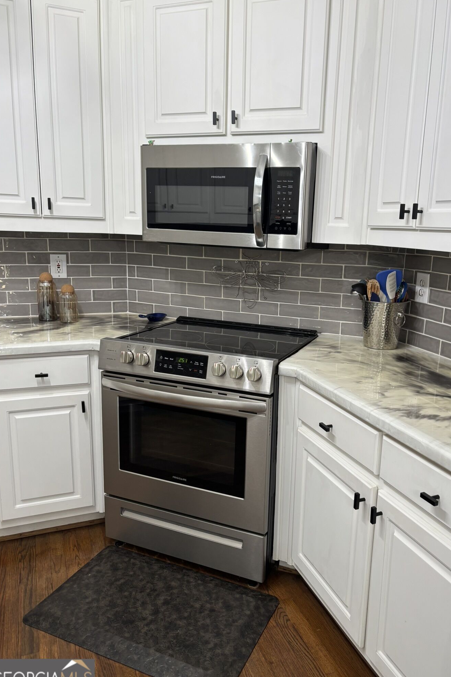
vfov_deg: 65.5
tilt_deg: -11.4
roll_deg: -1.5
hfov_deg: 46.3
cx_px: 253
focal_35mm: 28
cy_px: 343
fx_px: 526
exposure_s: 1/60
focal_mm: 5.96
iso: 80
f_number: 1.6
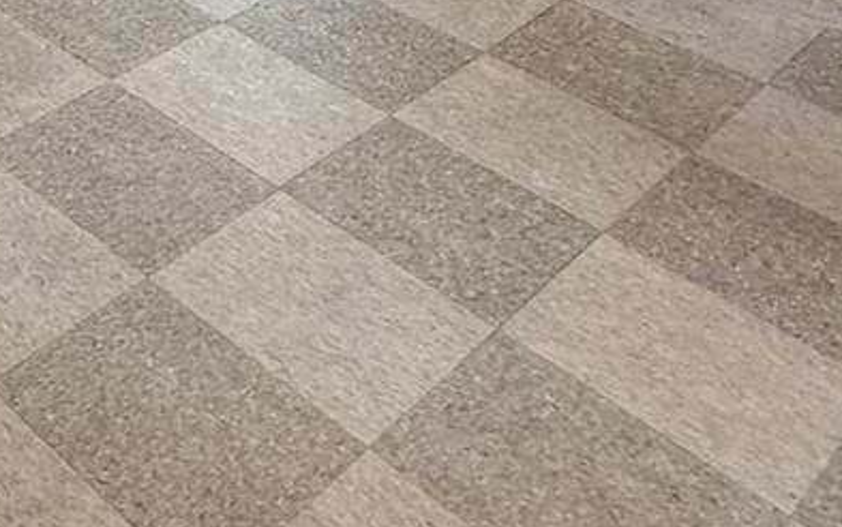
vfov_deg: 16.7
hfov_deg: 27.9
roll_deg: +0.1
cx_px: -304
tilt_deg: -9.8
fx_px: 1332
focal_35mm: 58
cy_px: -529
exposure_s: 1/120
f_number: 2.2
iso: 200
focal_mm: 2.22
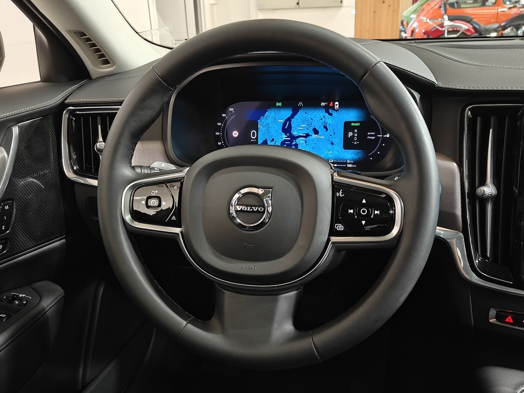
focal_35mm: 33
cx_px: 262
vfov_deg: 42.9
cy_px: 196
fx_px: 500
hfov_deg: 55.4
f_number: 1.8
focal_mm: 5.59
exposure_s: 1/33
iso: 1600
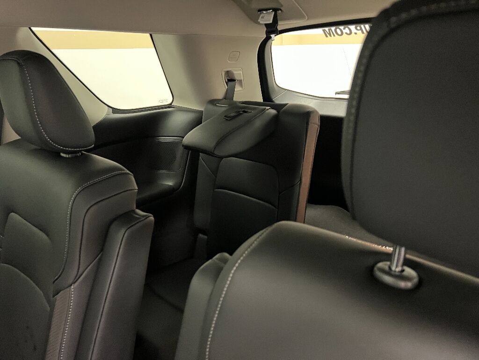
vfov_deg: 53.1
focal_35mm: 26
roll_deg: -0.1
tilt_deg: -22.9
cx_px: 240
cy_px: 180
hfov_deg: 67.3
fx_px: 360
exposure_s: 1/30
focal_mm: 5.7
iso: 1000
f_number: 1.5
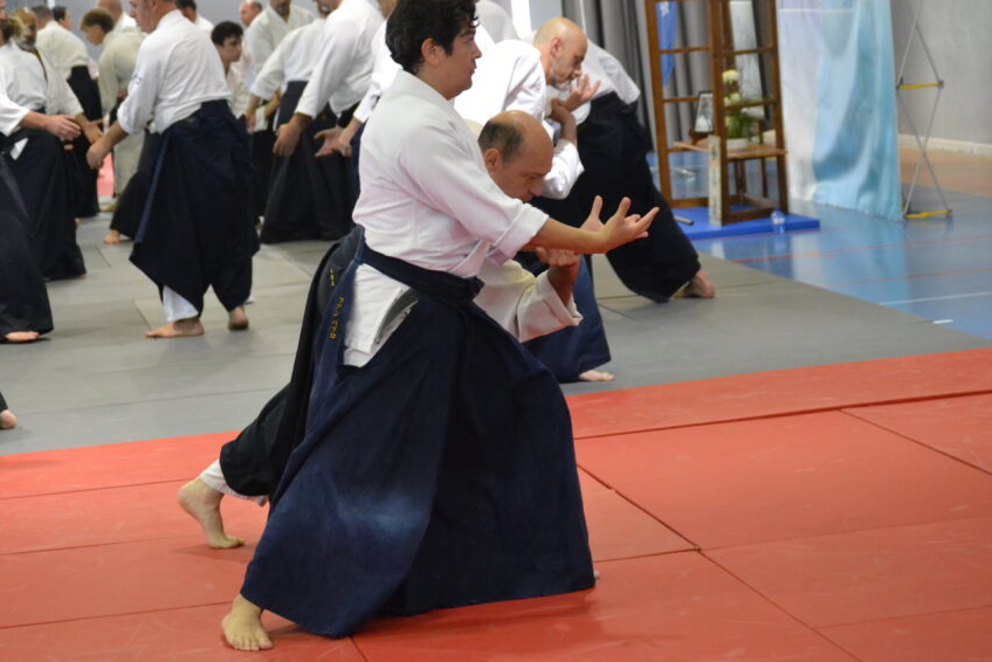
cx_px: 429
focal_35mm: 100
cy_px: 311
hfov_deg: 20.5
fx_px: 2745
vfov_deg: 13.8
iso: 3200
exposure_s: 1/160
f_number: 4
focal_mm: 55
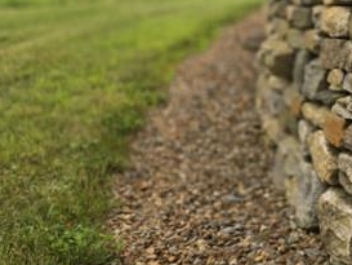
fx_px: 651
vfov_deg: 22.6
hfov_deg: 27.7
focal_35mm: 64
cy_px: 45
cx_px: 383
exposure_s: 1/1962
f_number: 1.7
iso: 80
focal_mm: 6.3
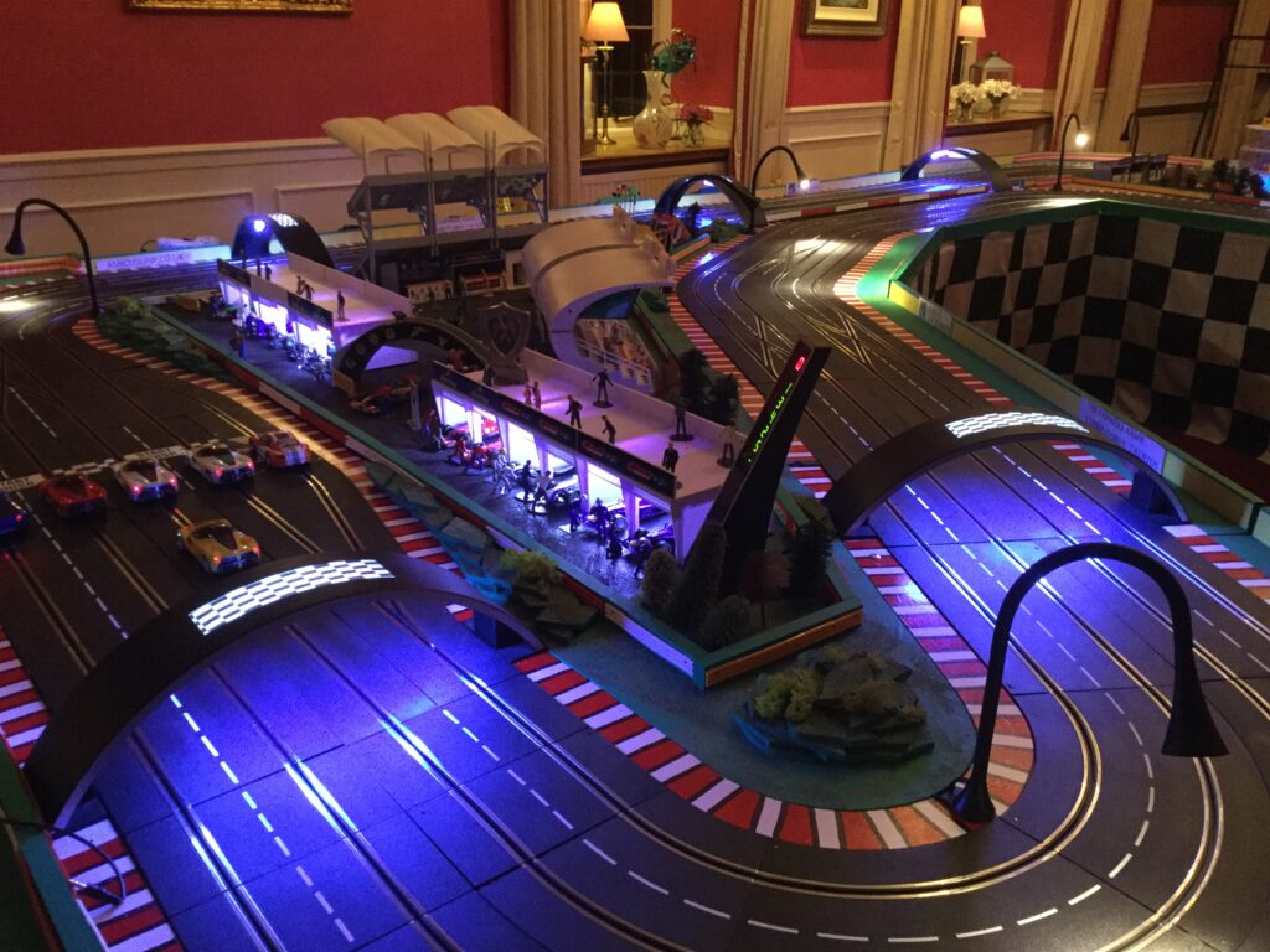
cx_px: 635
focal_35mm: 31
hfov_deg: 58.4
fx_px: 1137
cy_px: 476
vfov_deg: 45.4
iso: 200
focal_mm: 3.3
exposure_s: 1/17
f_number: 2.4
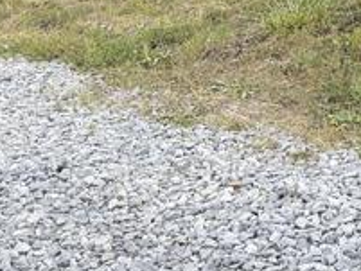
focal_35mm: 102
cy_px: -223
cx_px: 441
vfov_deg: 13.1
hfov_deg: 18.2
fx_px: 1064
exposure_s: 1/121
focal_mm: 6.76
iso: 64
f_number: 1.78
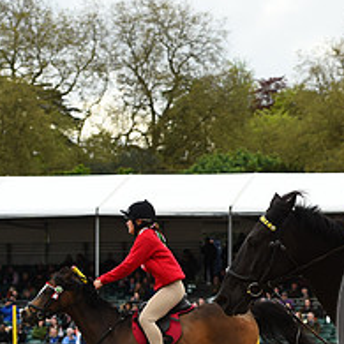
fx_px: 1990
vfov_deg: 9.8
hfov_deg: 9.6
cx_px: 499
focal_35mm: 177
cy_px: 305
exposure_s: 1/1250
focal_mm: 70
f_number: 5.6
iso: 900
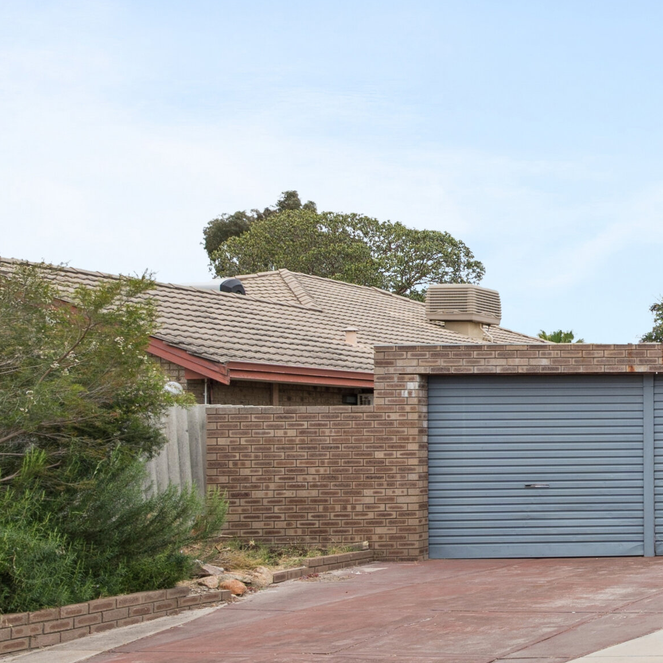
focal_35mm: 50
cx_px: 1081
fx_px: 1083
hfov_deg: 23.8
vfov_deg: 33.8
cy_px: 432
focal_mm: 17
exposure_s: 1/80
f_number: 8
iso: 100
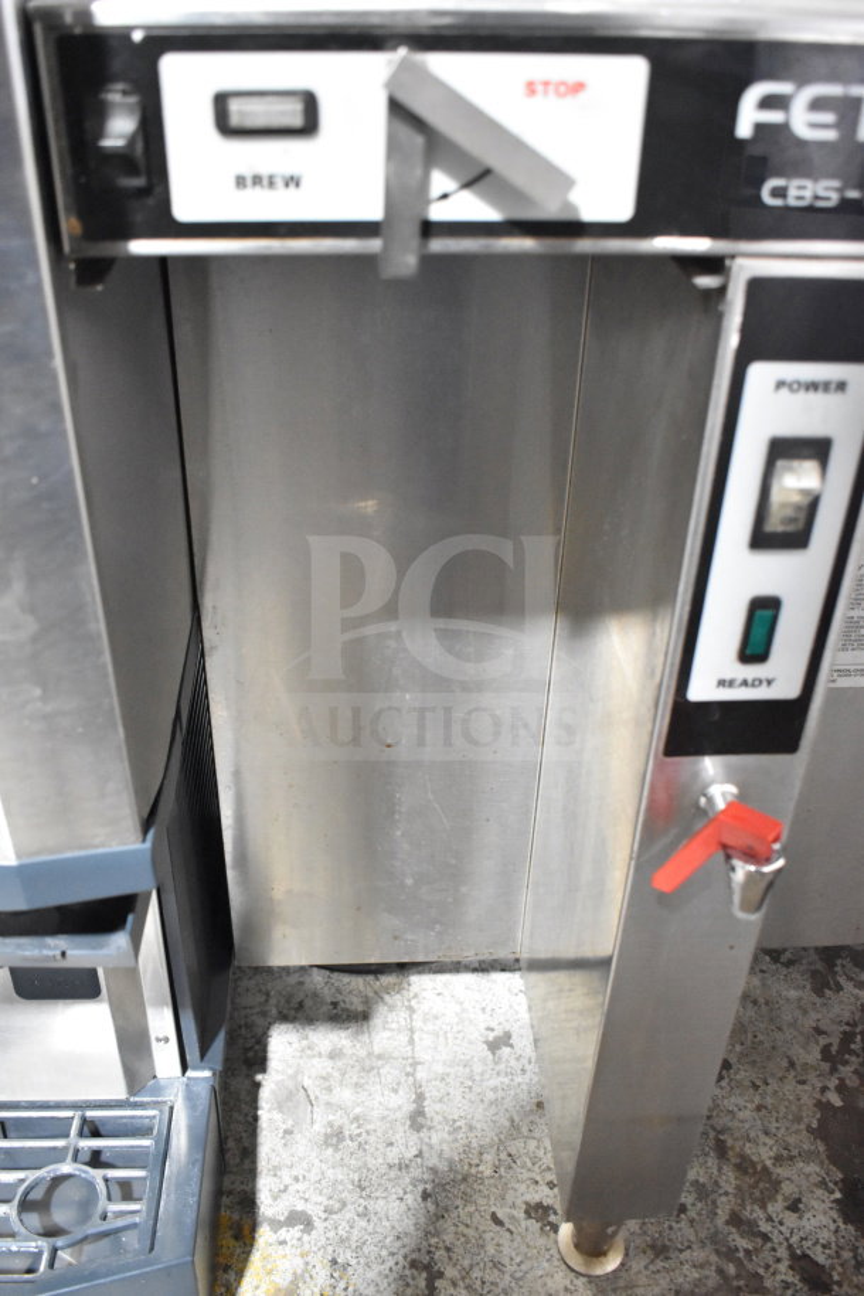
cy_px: 648
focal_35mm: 32
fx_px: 1134
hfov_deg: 41.7
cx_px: 432
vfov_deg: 59.5
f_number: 5
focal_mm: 21
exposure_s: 1/100
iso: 6400
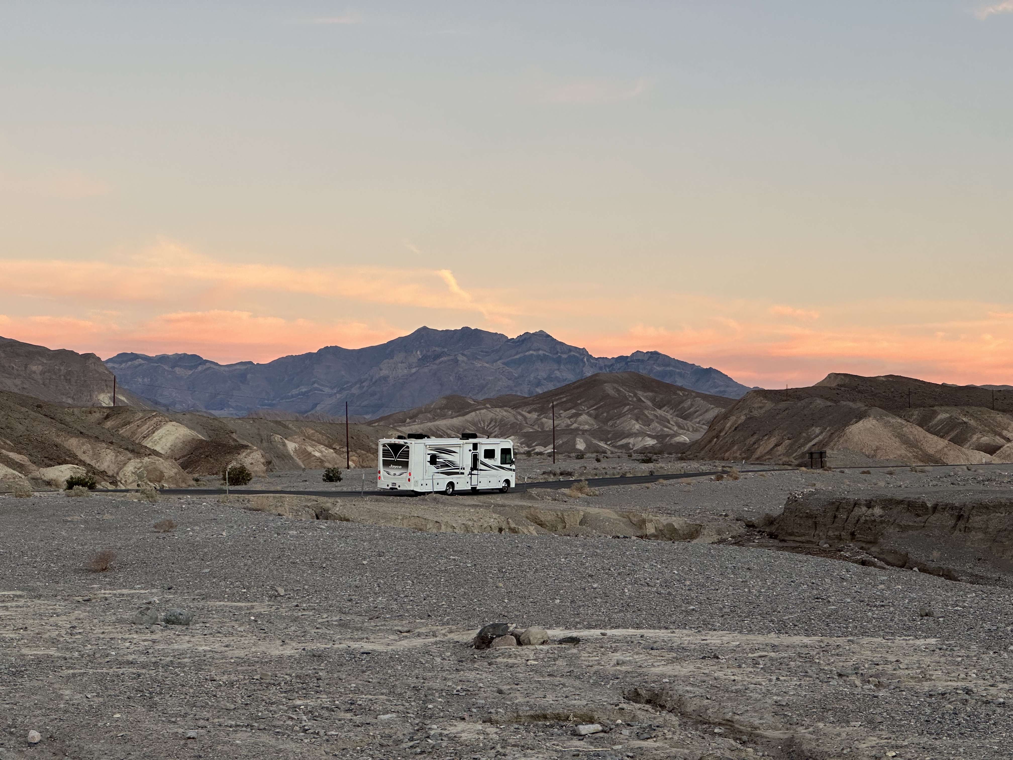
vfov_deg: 19.1
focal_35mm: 77
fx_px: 2253
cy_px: 380
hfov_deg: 25.3
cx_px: 506
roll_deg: +1.0
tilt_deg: +3.8
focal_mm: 9
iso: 80
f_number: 2.8
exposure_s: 1/99
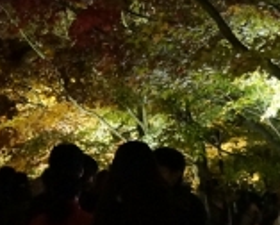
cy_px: -4
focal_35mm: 161
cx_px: 111
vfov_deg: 9.5
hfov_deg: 12.0
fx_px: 1336
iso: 3200
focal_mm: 18
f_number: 3.5
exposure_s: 1/30
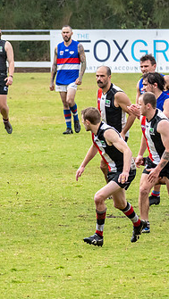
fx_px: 6597
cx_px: -63
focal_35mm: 830
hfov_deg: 1.5
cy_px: 165
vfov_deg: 2.6
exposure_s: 1/2500
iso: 1250
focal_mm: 220
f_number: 7.1
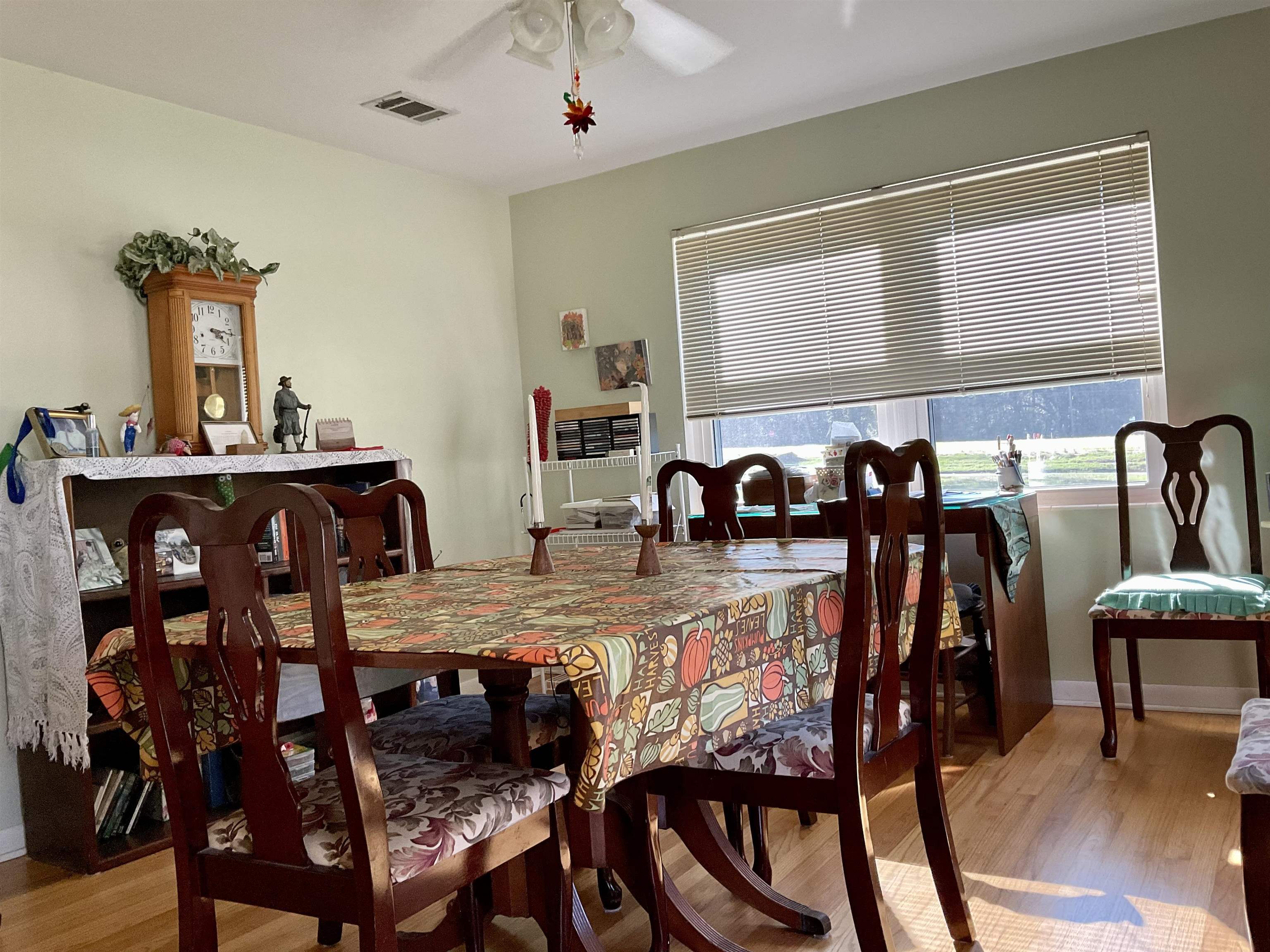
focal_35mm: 29
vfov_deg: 48.2
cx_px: 635
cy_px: 476
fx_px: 1064
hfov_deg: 61.7
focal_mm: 3
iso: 80
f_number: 1.8
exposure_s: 1/60
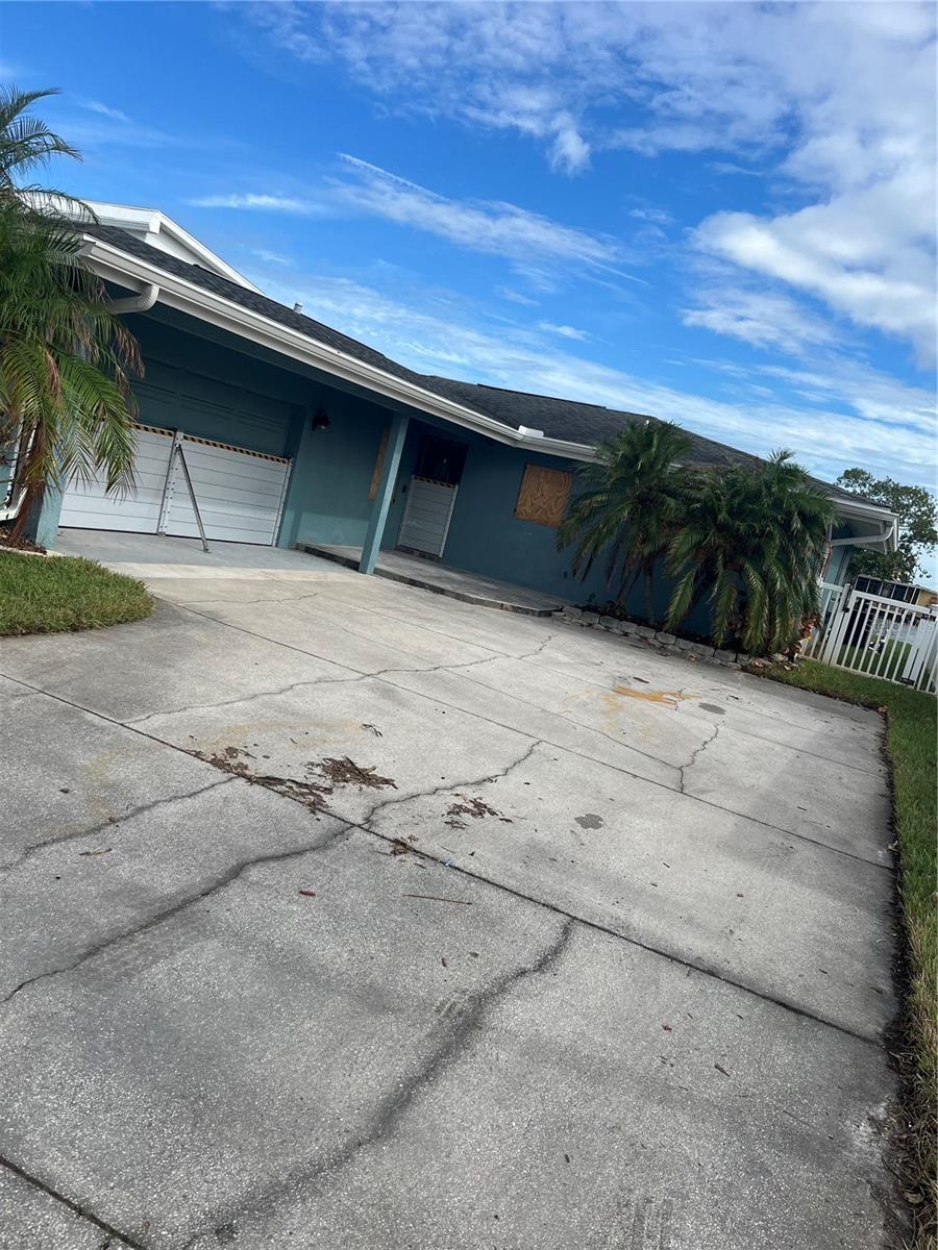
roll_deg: -14.3
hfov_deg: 53.1
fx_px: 939
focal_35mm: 26
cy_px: 625
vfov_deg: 67.3
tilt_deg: -9.2
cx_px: 469
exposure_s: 1/3413
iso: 50
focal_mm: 5.1
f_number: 1.6
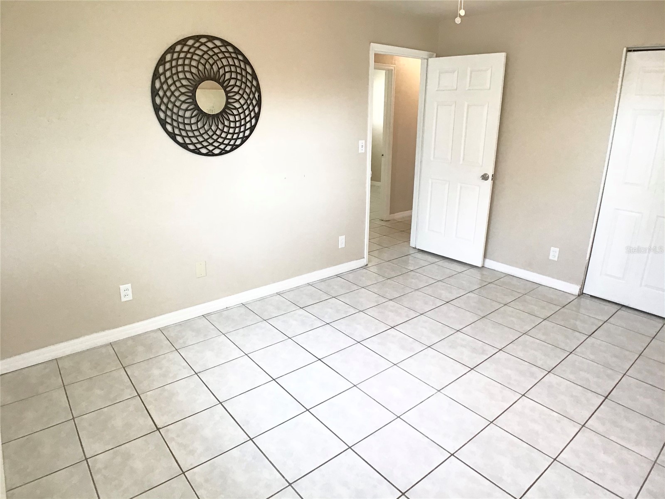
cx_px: 332
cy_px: 250
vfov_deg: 45.4
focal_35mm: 31
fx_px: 596
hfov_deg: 58.4
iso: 80
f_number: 2.4
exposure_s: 1/30
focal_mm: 3.3
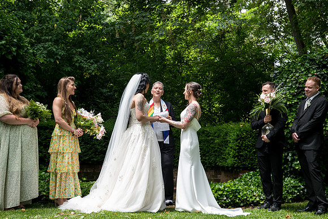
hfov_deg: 35.6
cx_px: 164
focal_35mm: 56
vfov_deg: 24.2
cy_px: 110
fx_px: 510
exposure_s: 1/400
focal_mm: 56
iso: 500
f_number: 5
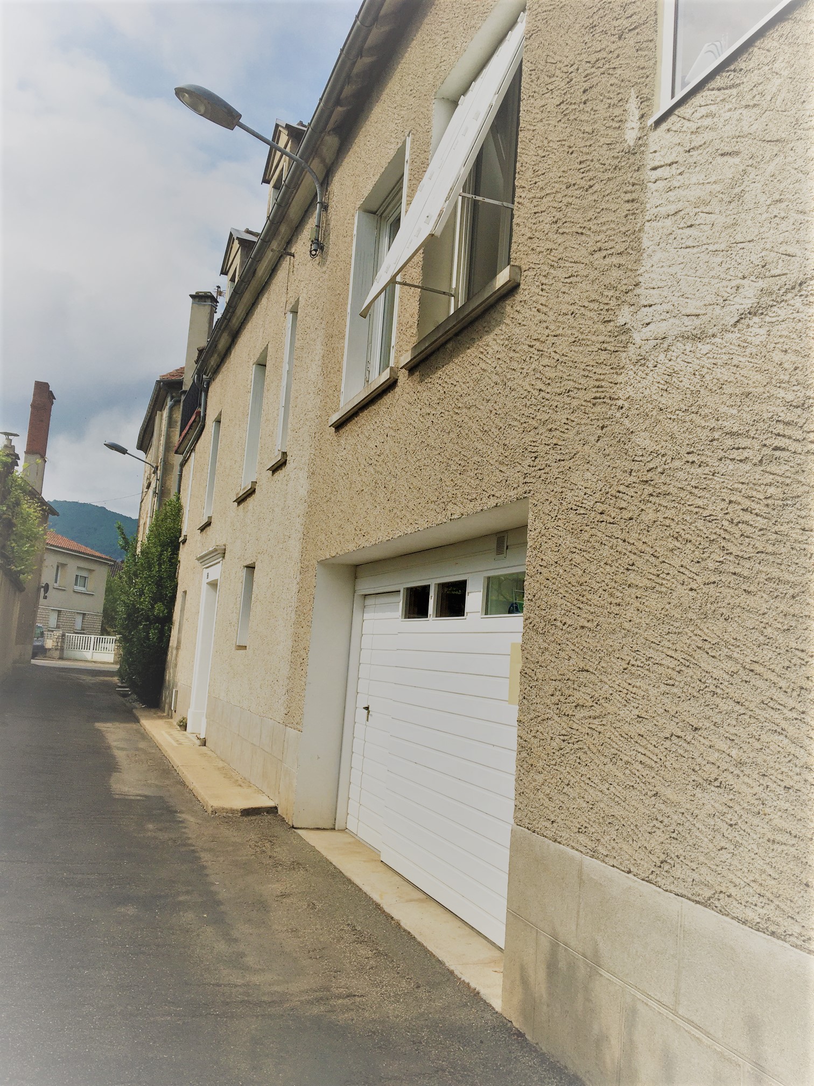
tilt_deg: +7.4
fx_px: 909
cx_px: 407
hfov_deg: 48.2
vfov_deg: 61.7
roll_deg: -5.3
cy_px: 543
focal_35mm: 29
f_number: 2.2
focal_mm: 4.15
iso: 25
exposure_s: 1/3344
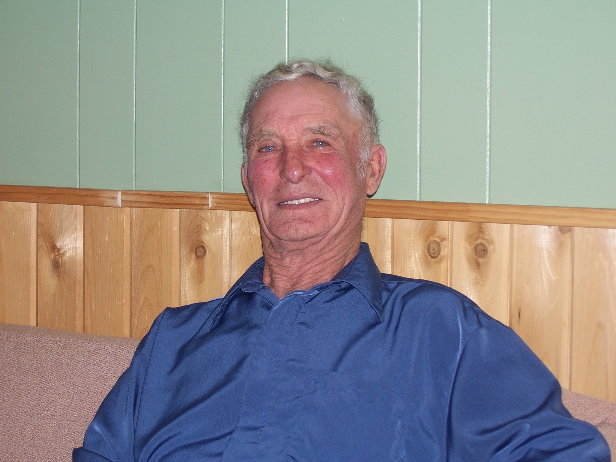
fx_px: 1815
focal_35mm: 102
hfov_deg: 19.3
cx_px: 308
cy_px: 231
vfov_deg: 14.5
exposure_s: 1/125
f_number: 4
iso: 80
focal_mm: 17.5
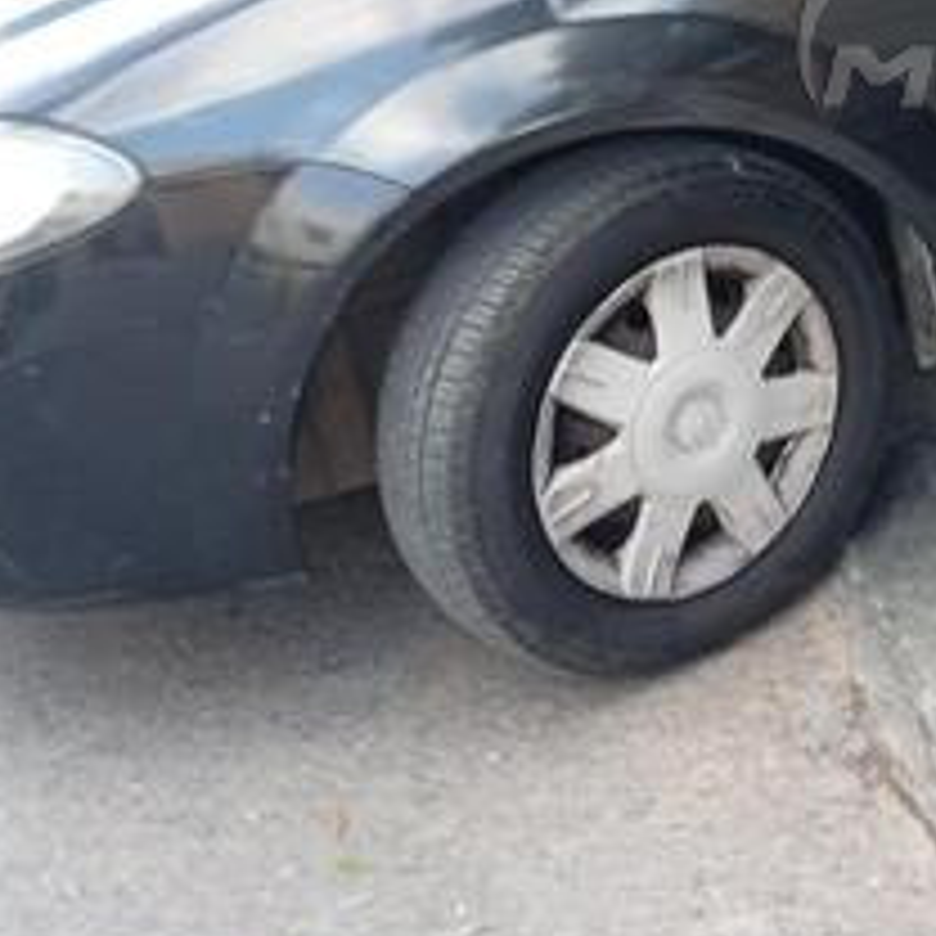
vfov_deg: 22.2
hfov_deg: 21.1
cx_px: 1192
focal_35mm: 75
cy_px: 16
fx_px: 2294
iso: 114
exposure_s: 1/50
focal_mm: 3.98
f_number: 1.8
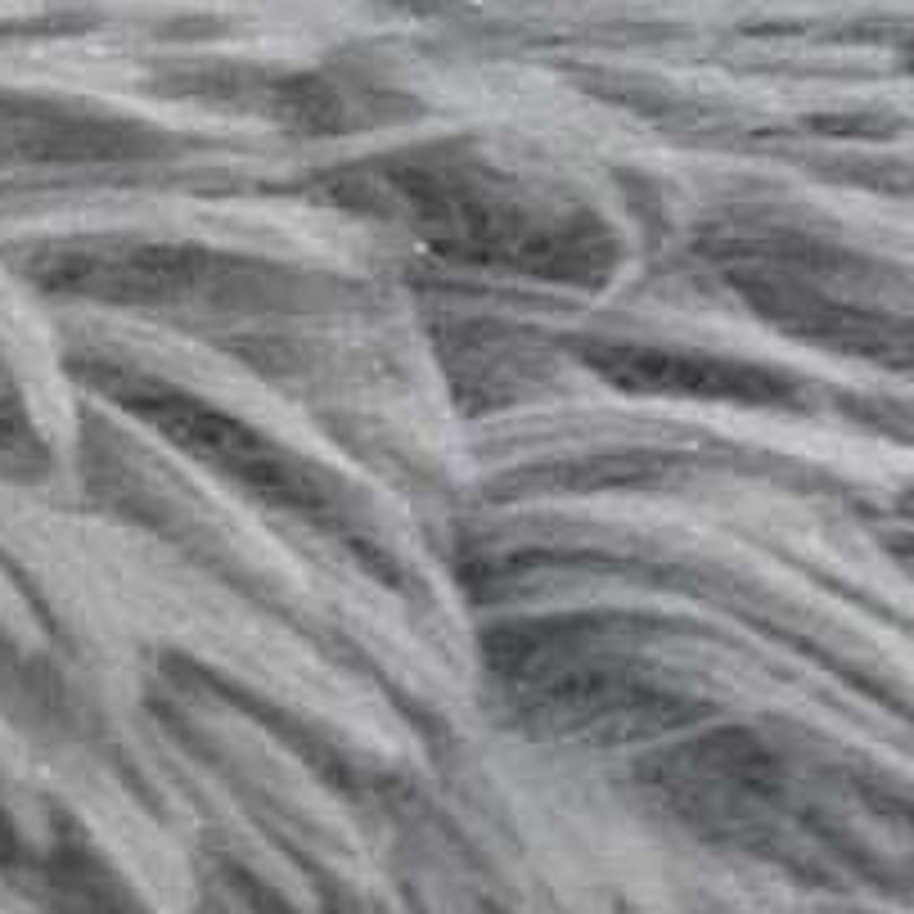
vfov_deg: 9.7
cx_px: 635
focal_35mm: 162
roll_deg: +0.3
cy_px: -1202
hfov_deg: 10.8
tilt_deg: -15.5
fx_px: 4839
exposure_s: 1/33
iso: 160
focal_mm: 3.3
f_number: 2.4
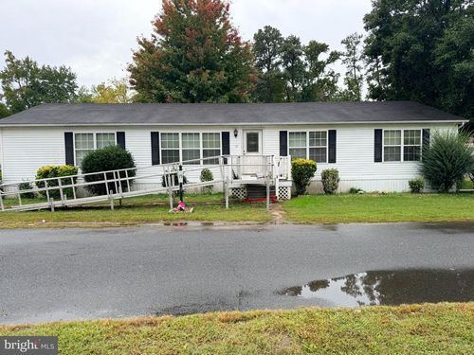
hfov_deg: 71.6
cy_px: 178
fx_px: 329
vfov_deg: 56.8
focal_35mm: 24
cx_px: 237
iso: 100
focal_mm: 6.76
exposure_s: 1/2053
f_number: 1.78
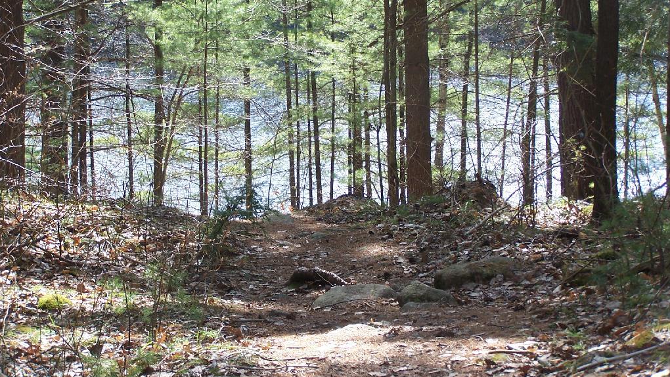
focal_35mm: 82
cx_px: 336
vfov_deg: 14.7
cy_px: 126
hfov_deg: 25.9
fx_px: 1457
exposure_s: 1/200
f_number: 3.2
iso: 80
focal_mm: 12.4
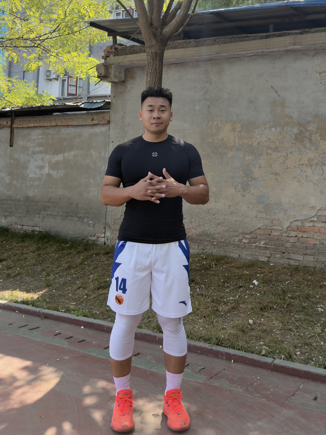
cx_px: 163
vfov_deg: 71.6
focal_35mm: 24
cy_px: 218
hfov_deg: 56.8
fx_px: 301
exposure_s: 1/1368
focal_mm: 6.76
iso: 100
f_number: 1.78
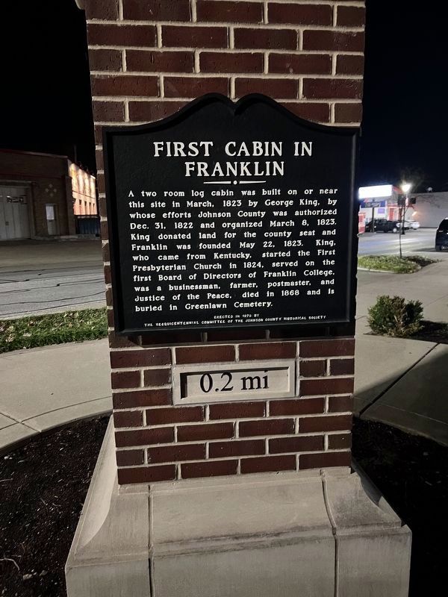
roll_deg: +0.9
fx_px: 449
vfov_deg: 67.3
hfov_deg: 53.1
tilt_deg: -9.0
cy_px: 298
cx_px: 224
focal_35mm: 26
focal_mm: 5.7
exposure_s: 1/30
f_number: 1.5
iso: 1000
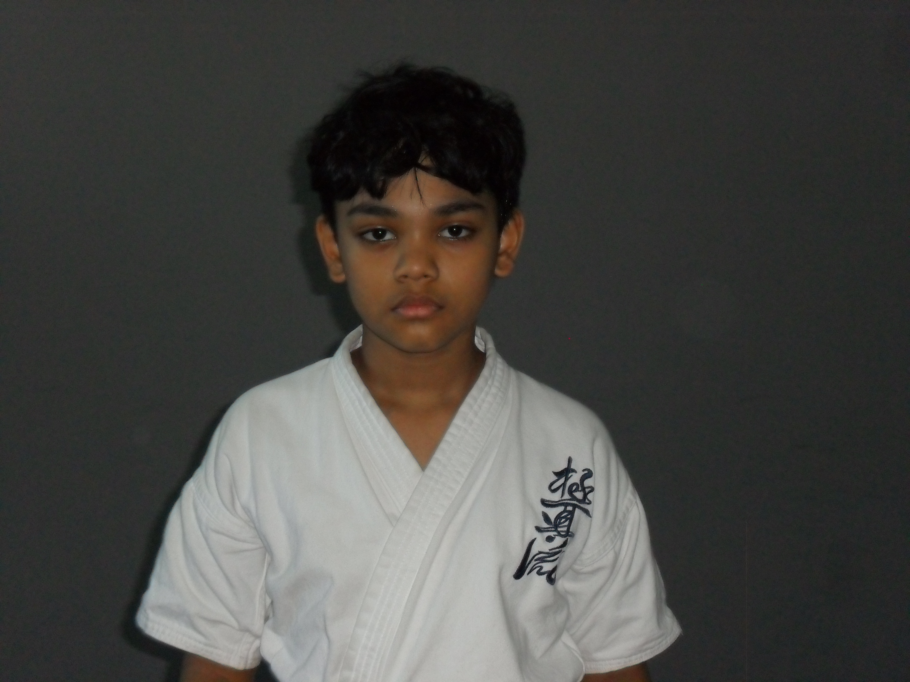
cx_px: 455
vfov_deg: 28.0
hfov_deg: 36.8
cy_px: 341
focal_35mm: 52
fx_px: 1367
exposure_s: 1/60
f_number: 5
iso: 400
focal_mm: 9.3
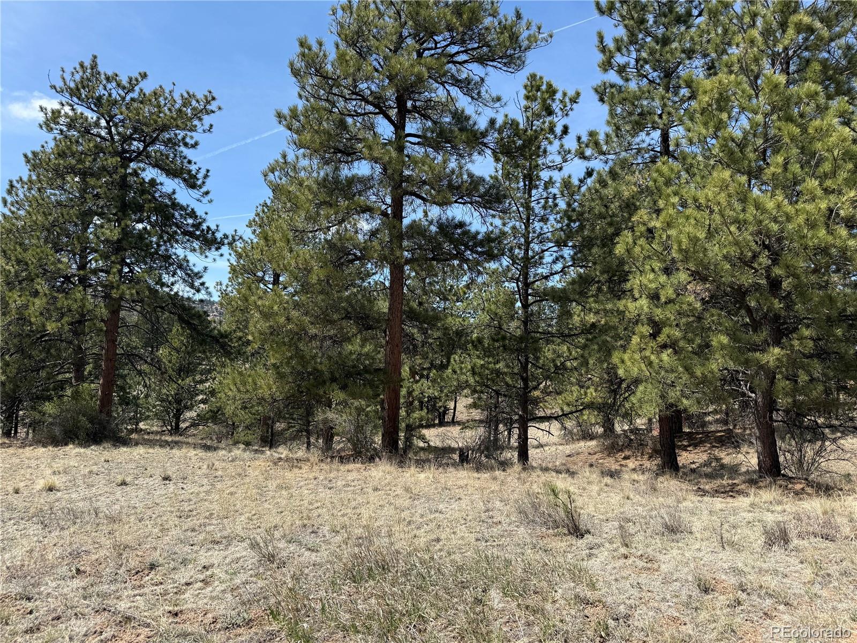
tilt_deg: +4.1
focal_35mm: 24
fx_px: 594
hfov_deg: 71.6
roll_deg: -1.7
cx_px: 428
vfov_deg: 56.8
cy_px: 322
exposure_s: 1/2703
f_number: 1.78
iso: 80
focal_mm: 6.76
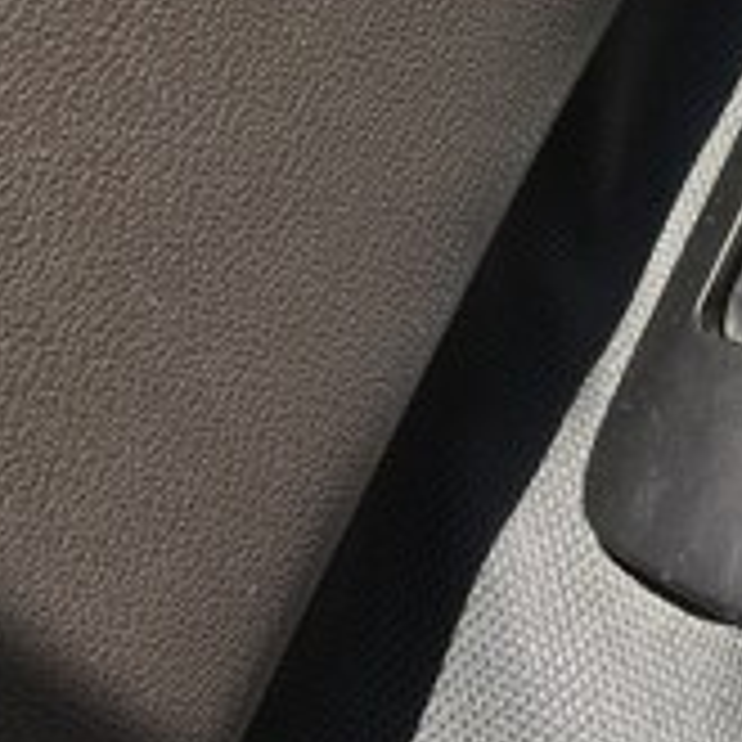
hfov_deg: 21.9
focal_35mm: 77
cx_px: 693
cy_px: -171
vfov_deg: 20.8
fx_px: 1867
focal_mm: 4.15
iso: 25
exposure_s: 1/187
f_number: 2.2
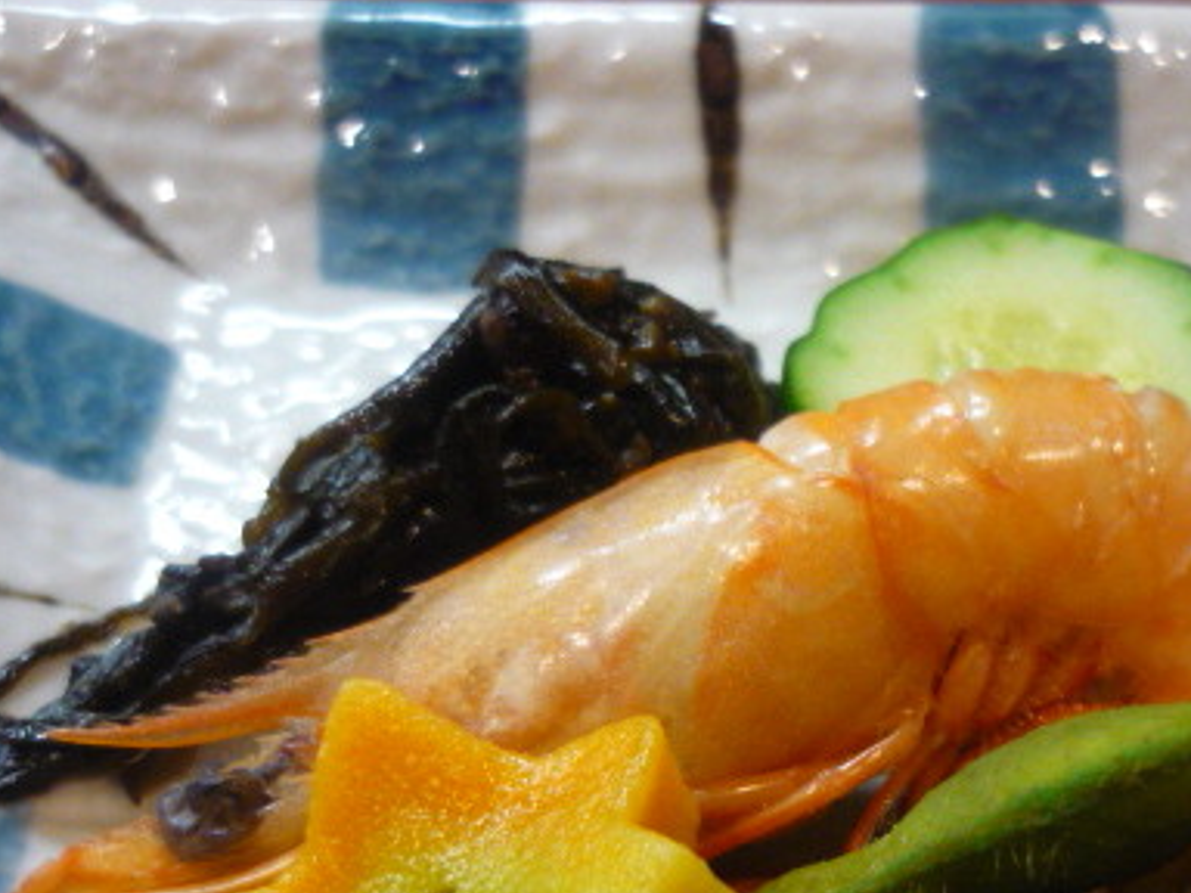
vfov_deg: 26.1
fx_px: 1892
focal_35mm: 55
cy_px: 719
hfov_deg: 34.7
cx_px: 775
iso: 400
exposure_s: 1/25
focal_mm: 5.5
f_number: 2.8
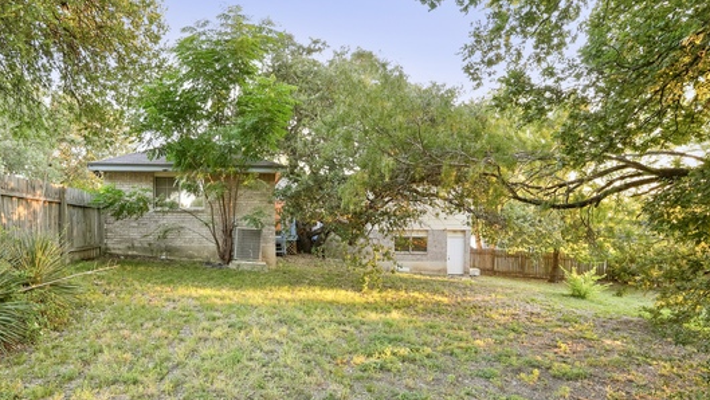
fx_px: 358
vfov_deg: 57.9
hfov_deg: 88.6
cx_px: 289
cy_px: 241
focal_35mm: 19
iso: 250
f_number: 8
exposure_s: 1/8
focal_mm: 10
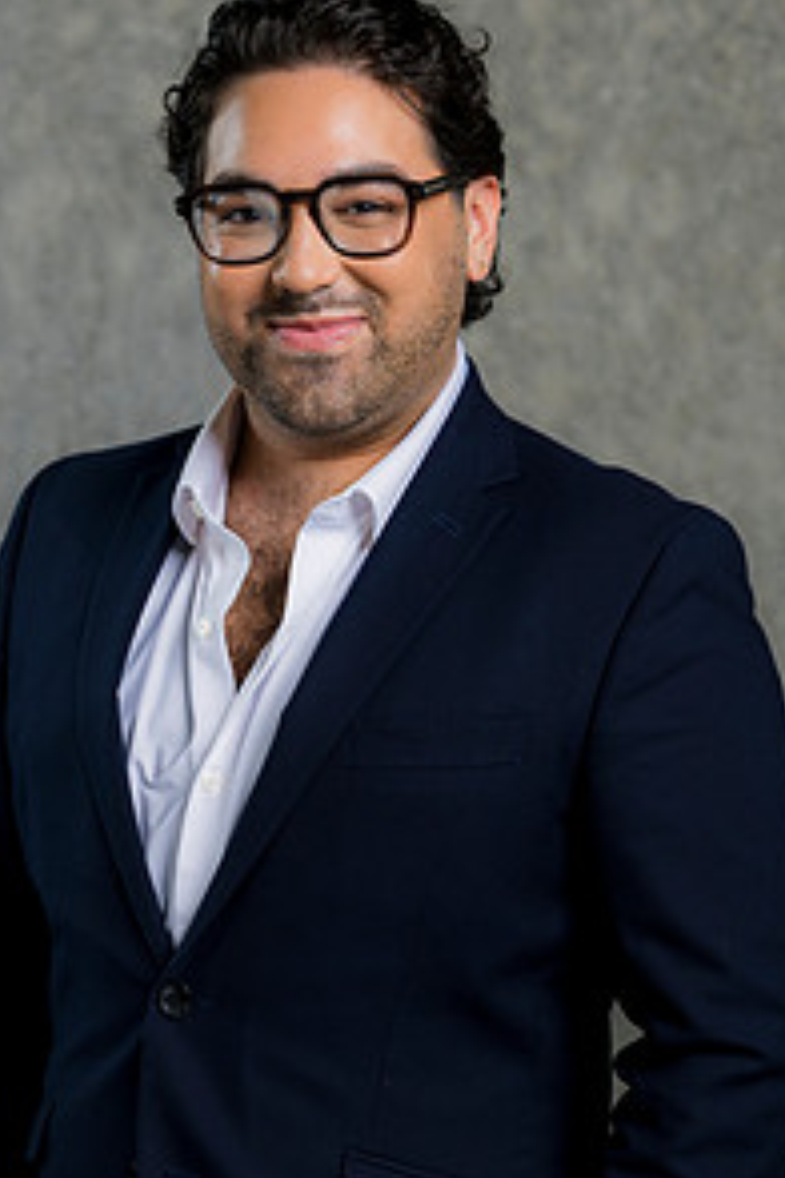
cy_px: 769
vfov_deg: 15.7
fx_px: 4252
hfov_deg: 10.5
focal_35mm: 130
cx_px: 384
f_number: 5
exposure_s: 1/200
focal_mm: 85
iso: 125
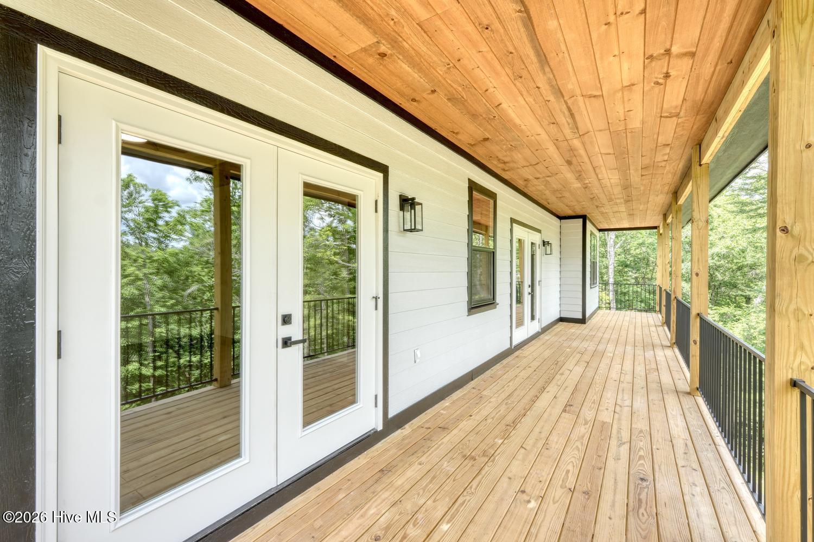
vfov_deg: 77.3
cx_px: 407
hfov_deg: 100.4
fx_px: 339
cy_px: 271
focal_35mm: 15
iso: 100
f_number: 9
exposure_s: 1/15
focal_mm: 10
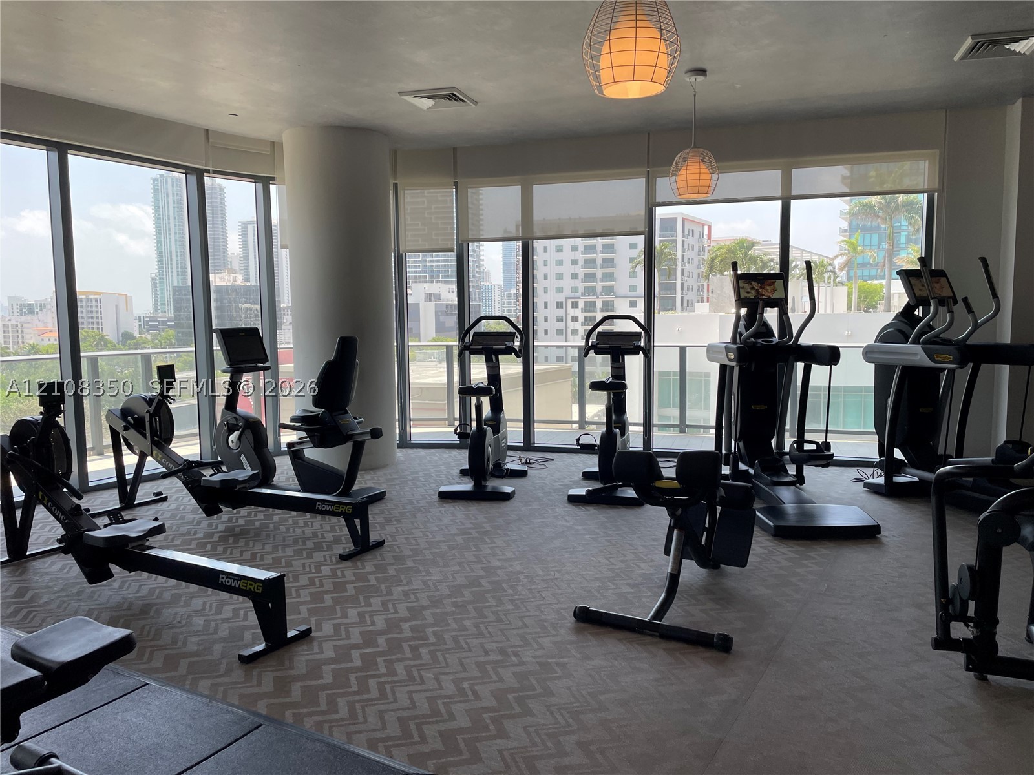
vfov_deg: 53.1
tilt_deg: -5.8
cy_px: 388
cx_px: 517
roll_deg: +0.6
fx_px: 777
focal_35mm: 26
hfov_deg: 67.3
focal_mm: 4.2
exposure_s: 1/313
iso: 32
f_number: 1.6
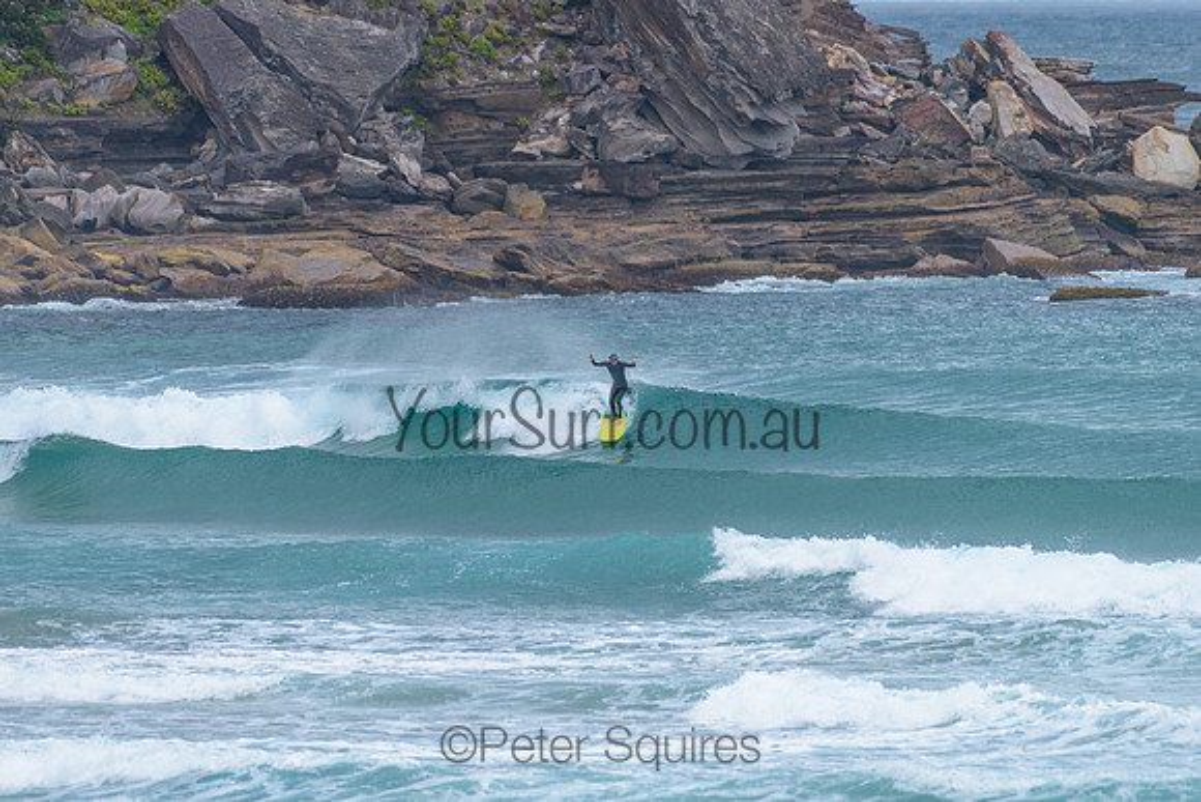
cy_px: 390
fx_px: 20460
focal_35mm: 613
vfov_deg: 2.2
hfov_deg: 3.4
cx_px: 584
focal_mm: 500
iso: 400
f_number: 5.6
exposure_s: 1/2000
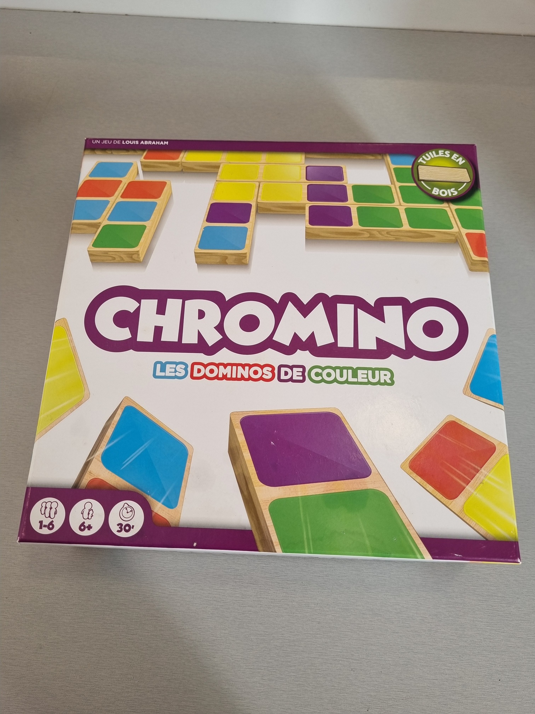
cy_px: 357
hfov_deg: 53.1
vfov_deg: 67.3
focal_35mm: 26
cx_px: 268
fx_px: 536
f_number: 1.8
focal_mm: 5.4
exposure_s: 1/180
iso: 50
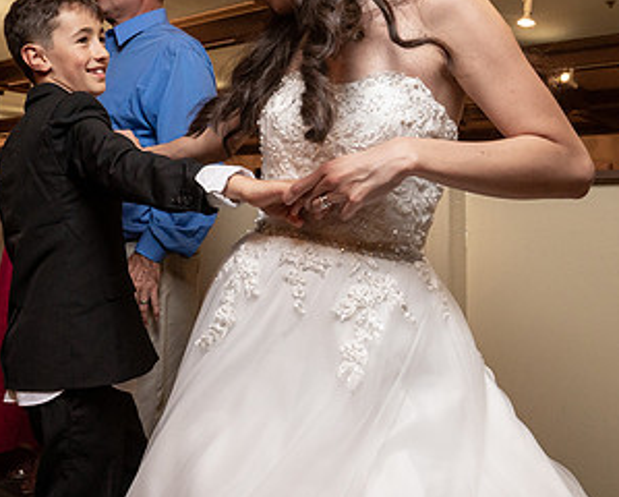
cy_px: 144
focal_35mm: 40
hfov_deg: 44.8
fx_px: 734
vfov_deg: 36.8
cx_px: 190
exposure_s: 1/200
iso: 2000
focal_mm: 22
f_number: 5.6
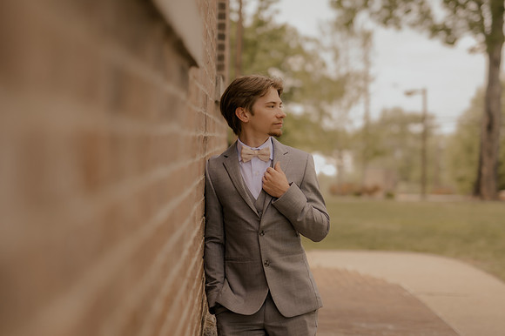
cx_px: 252
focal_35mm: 75
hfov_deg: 27.0
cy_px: 168
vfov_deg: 18.2
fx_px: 1051
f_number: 1.4
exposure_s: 1/1250
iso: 125
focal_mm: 50
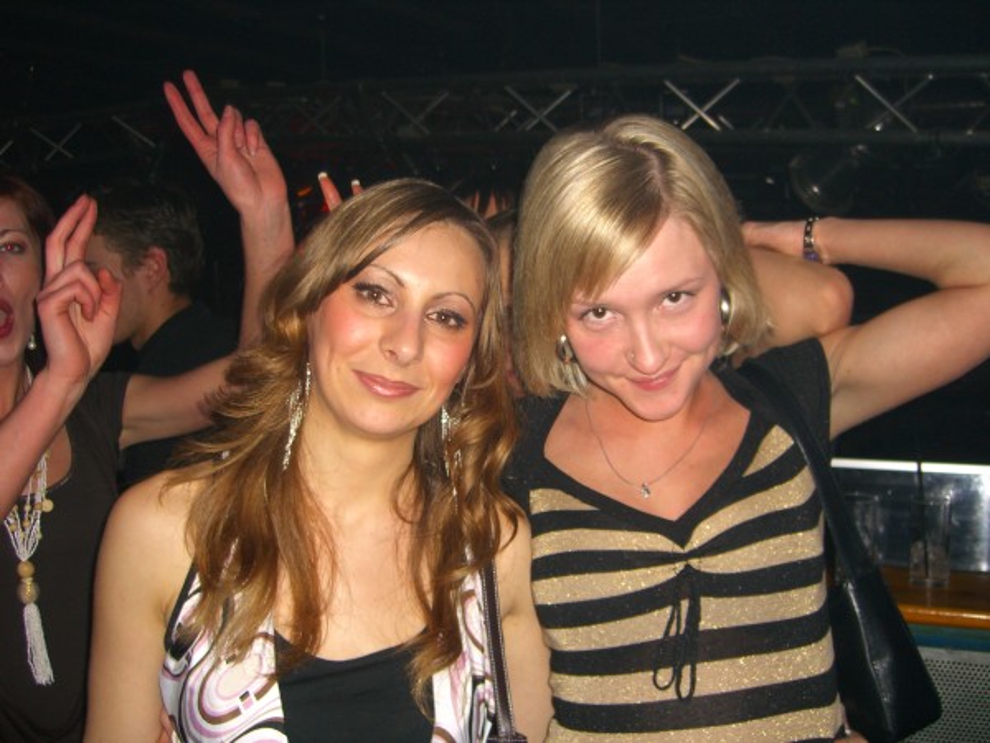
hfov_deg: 49.0
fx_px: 1087
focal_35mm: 38
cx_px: 495
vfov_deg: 37.7
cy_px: 372
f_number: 2.8
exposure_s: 1/60
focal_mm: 7.9
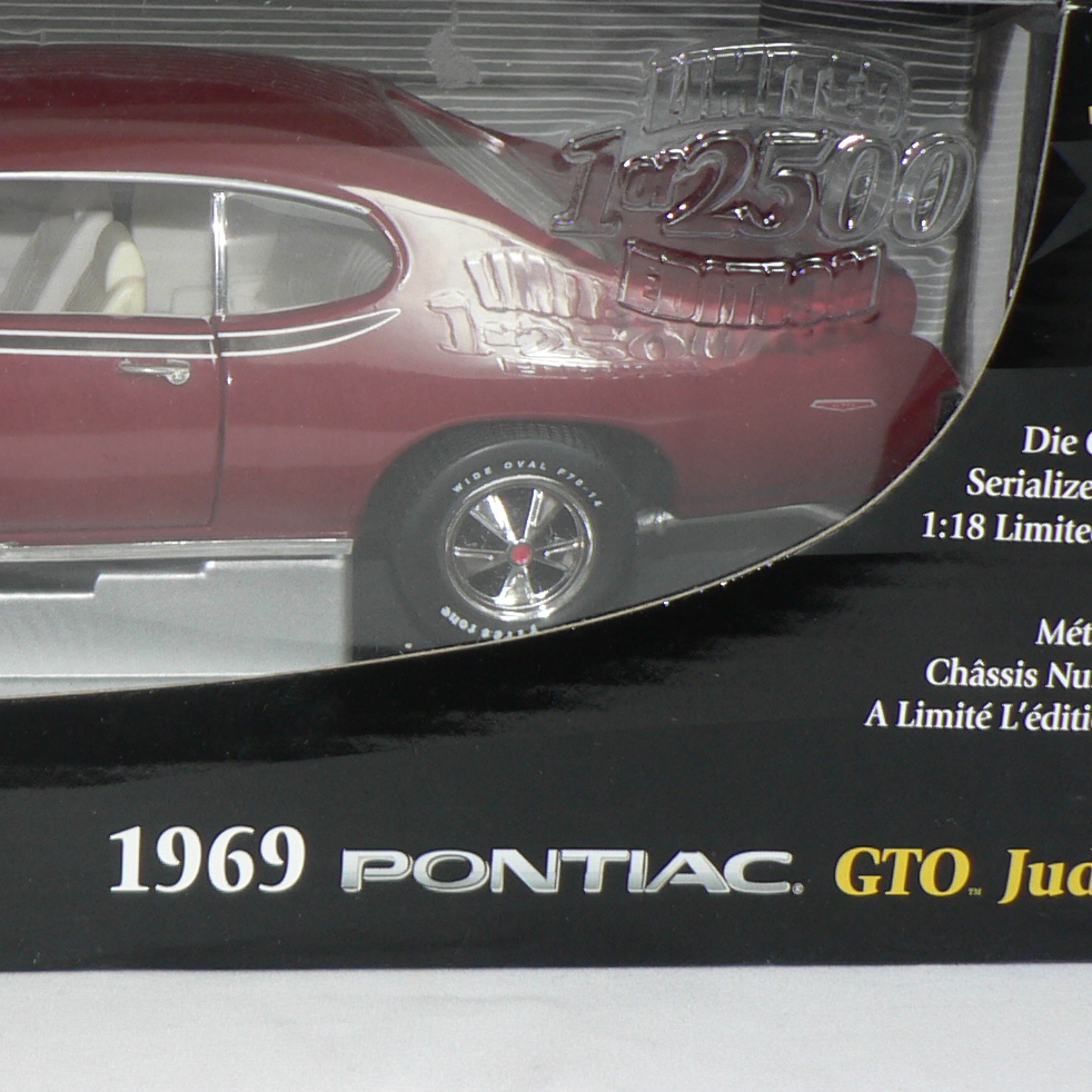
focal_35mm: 106
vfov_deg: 16.4
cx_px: -7
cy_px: 378
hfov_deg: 16.1
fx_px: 3783
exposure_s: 1/60
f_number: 2.8
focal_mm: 7.6
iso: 80
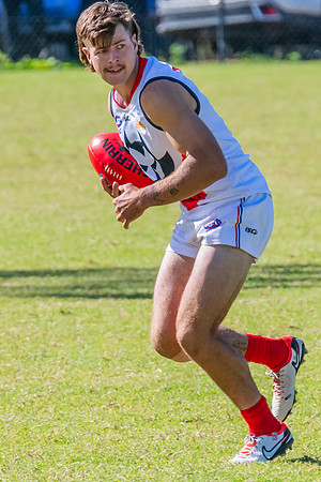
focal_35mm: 1175
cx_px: 63
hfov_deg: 1.2
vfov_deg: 1.8
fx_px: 15717
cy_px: 311
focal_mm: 600
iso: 1600
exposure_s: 1/1250
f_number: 14
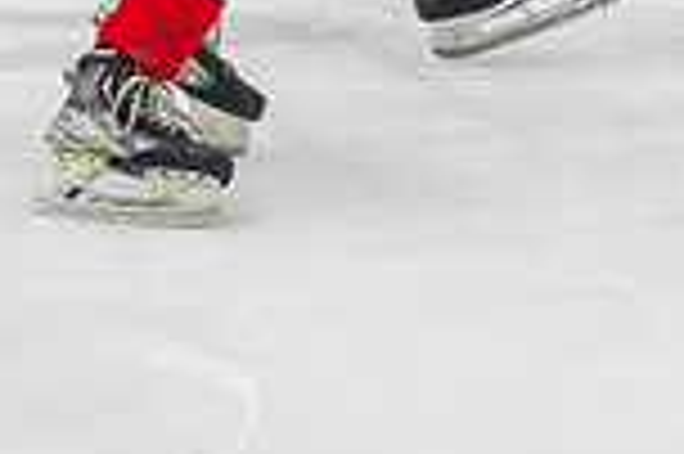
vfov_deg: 4.1
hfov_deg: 6.2
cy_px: -384
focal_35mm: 331
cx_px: 172
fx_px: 6282
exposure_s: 1/640
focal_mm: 70
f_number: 3.2
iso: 2000
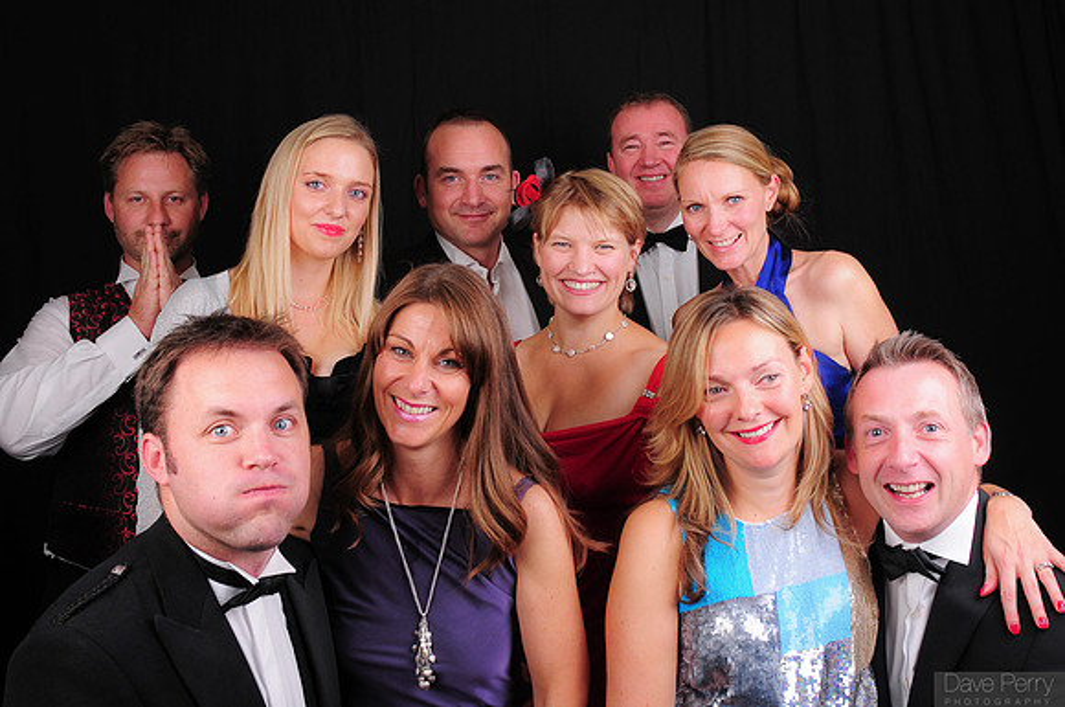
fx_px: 798
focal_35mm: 27
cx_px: 532
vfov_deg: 47.8
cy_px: 354
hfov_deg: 67.5
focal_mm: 18
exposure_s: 1/125
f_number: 8
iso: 200
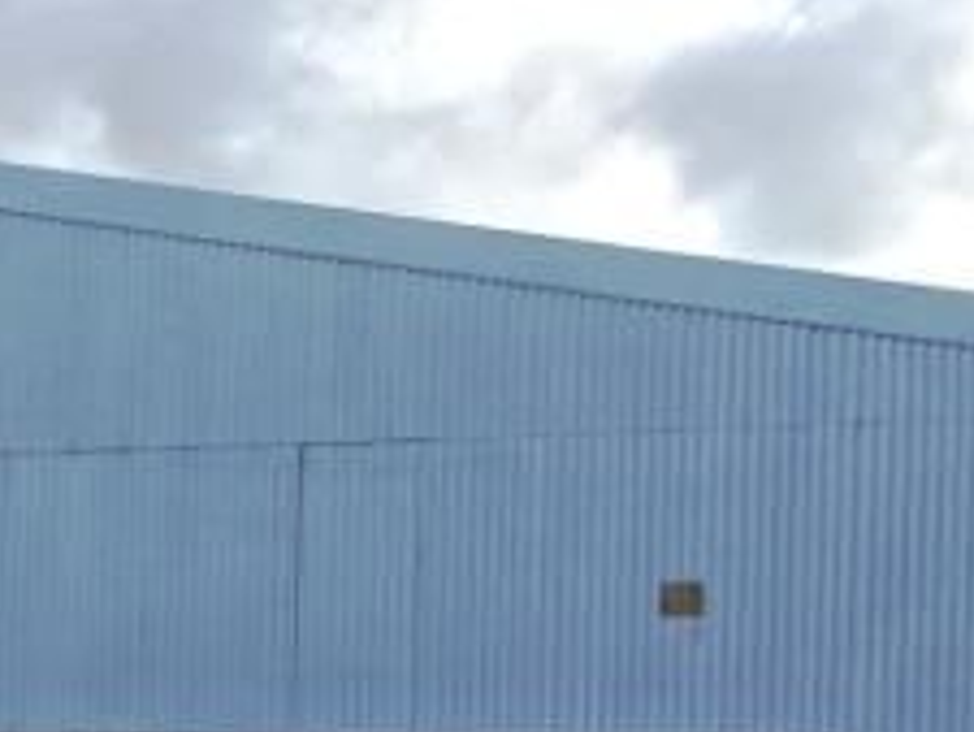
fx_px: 2900
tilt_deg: -1.1
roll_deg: -2.0
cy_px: 871
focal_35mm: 103
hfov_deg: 19.0
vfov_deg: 14.0
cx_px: 372
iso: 32
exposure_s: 1/2083
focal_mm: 4.15
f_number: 2.2
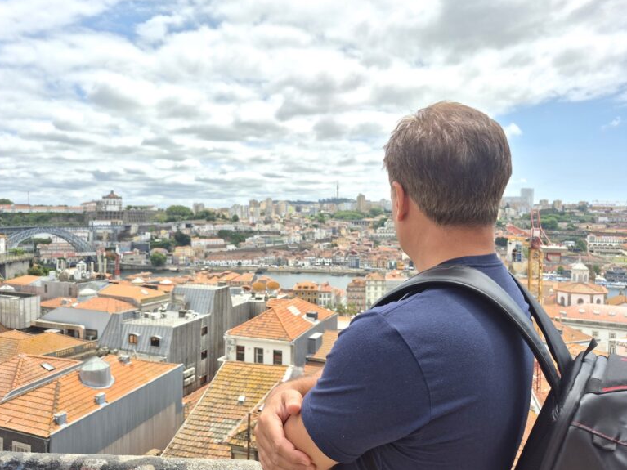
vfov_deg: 56.8
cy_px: 227
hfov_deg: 71.6
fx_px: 435
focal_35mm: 24
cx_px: 305
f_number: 1.8
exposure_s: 1/2344
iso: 25
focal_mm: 5.4
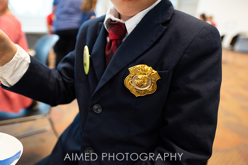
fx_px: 165
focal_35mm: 24
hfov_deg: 73.7
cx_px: 124
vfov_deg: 53.2
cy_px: 82
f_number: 2.8
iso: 1000
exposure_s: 1/200
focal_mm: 24
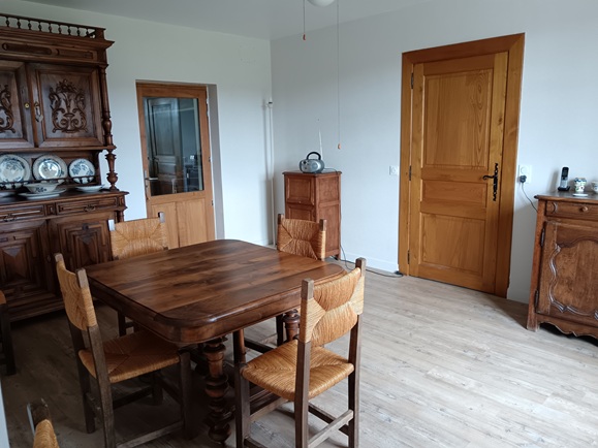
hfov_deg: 65.3
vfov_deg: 51.3
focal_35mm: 27
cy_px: 224
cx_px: 299
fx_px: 466
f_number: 1.9
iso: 833
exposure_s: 1/50
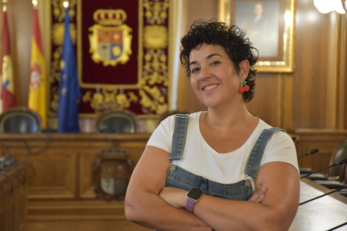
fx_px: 1157
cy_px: 116
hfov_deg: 17.1
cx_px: 174
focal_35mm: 120
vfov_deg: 11.4
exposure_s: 1/60
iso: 1400
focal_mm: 80
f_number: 5.3
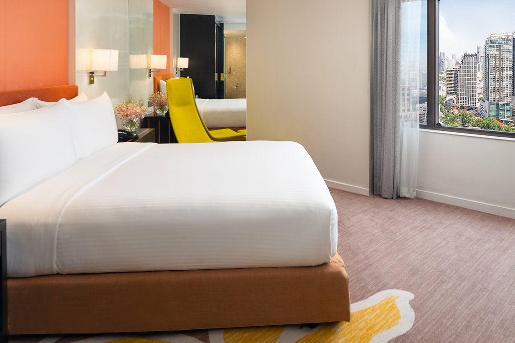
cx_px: 296
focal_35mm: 30
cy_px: 129
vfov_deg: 43.2
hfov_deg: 61.7
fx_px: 429
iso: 320
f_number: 8
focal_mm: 19
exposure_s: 1/10
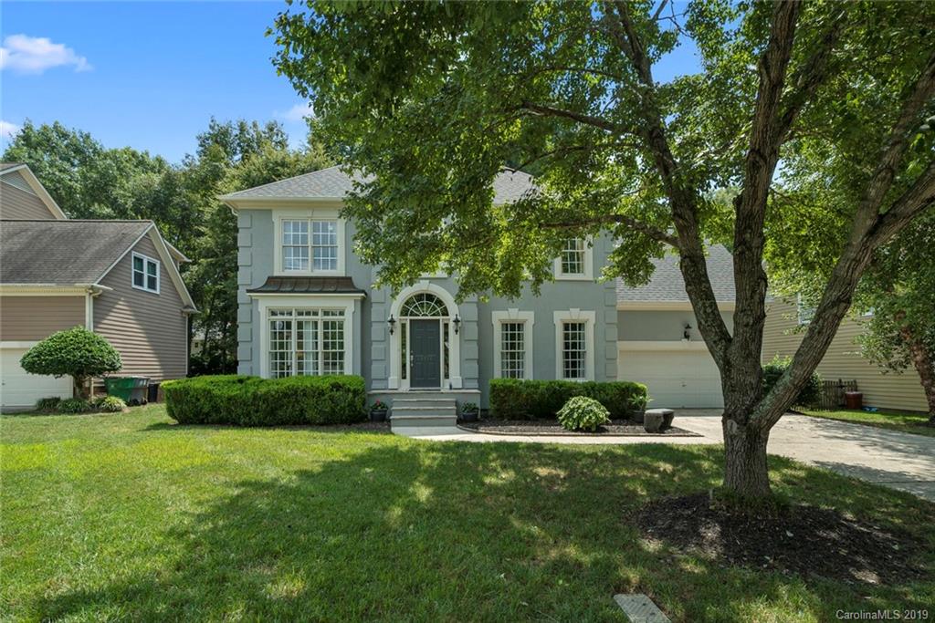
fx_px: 416
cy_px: 312
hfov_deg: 96.7
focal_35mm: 16
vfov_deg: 73.8
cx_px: 468
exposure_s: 1/350
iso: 100
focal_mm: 16
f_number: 8
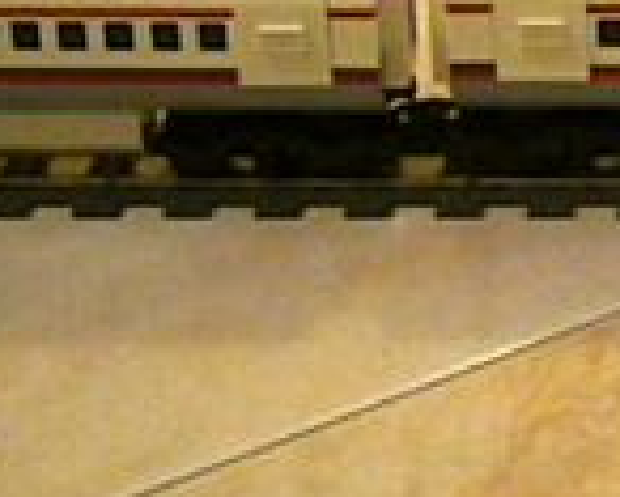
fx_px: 2754
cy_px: -8
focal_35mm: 150
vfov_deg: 10.2
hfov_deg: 12.5
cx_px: 790
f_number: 2.8
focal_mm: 5.8
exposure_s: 1/30
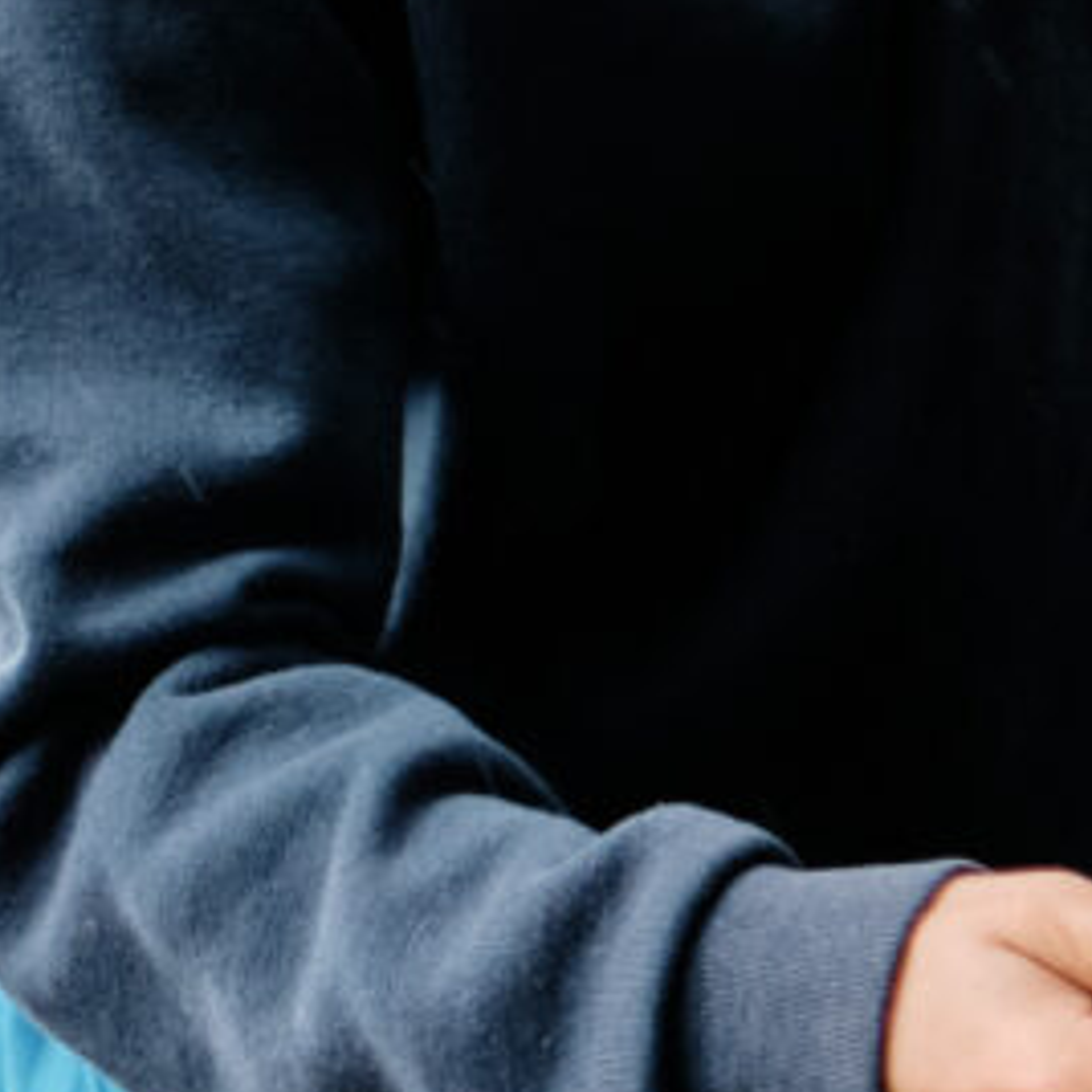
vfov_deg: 6.2
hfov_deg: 6.1
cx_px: -114
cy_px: 100
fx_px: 10136
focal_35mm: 284
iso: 400
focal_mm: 23
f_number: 1.4
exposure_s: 1/250
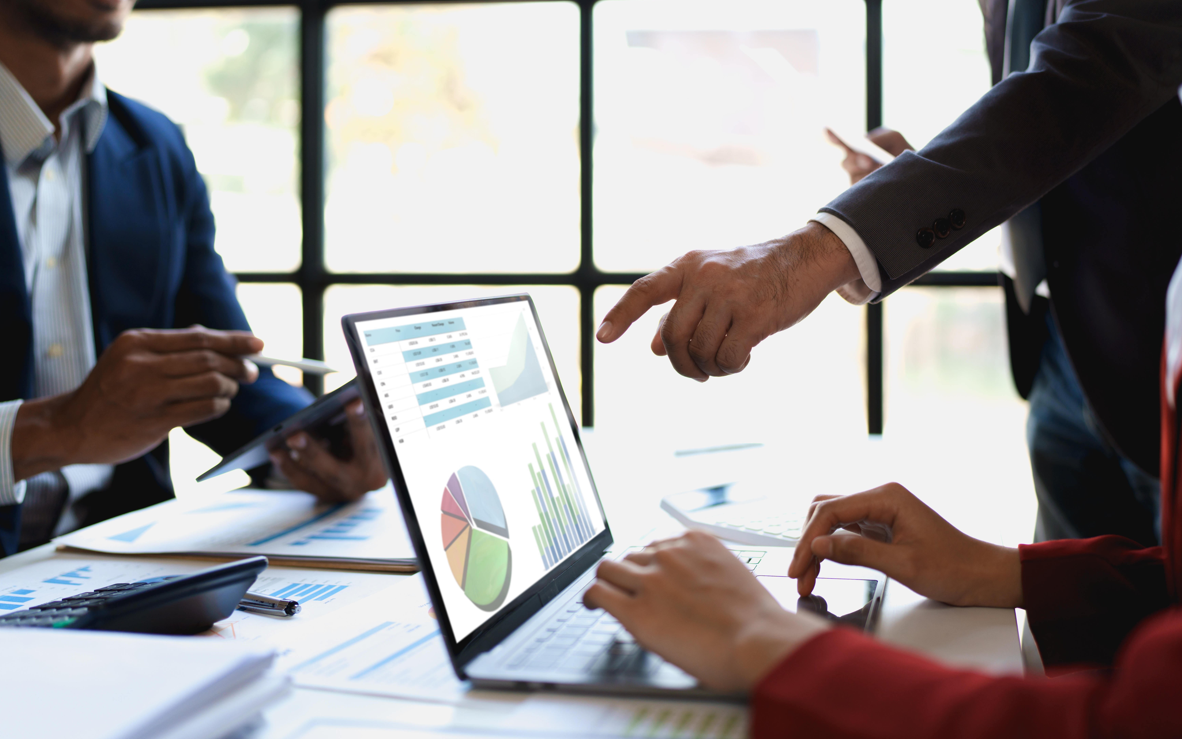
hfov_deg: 54.0
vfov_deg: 35.3
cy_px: 351
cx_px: 587
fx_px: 1160
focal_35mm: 36
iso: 100
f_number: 1.4
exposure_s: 1/640
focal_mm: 35
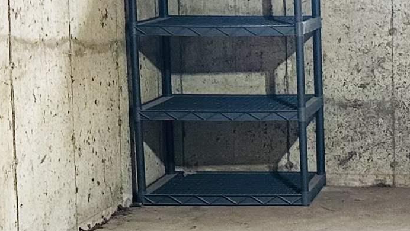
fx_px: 1262
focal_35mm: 116
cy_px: 75
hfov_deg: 17.7
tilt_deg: -6.6
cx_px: 468
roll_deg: +0.1
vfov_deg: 10.5
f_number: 1.78
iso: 500
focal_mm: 6.86
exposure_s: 1/60
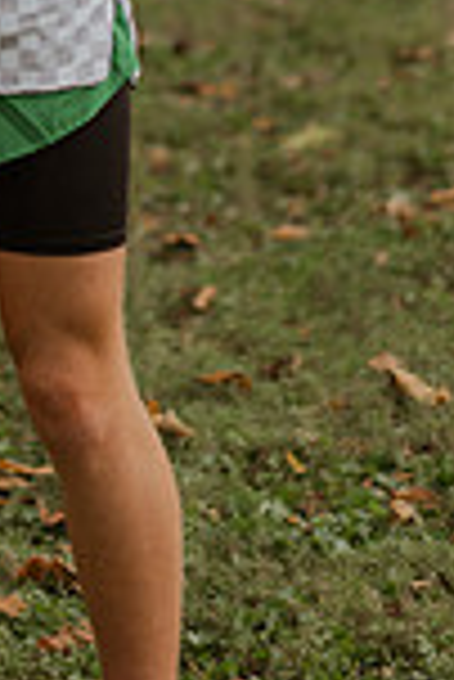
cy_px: -315
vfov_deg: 9.0
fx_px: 4208
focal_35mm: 223
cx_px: -45
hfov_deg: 6.1
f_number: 2.8
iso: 250
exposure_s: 1/1250
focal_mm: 50
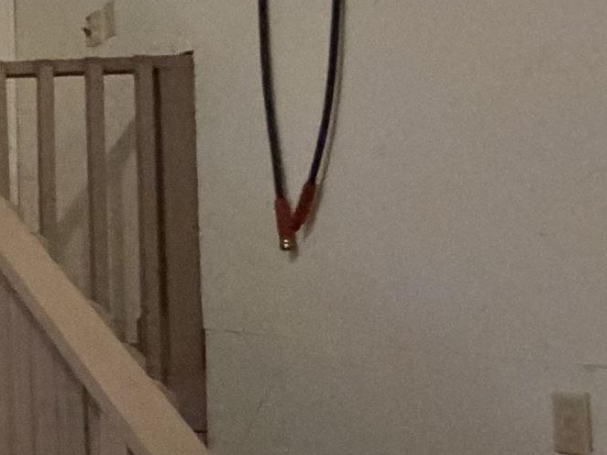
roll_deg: +0.6
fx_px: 1139
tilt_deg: +2.0
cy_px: 226
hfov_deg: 17.7
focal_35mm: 65
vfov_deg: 22.6
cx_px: -676
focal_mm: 2.22
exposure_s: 1/60
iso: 1250
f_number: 2.2
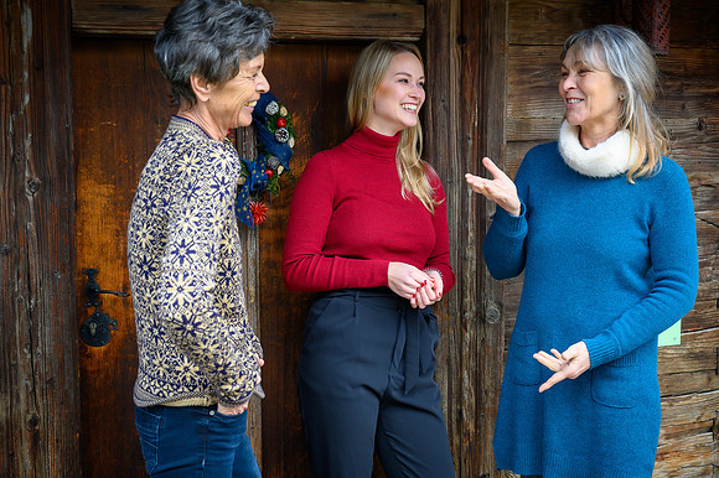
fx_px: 1038
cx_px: 360
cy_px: 239
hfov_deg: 38.2
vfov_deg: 26.0
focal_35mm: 52
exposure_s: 1/100
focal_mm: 52
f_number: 5
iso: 640
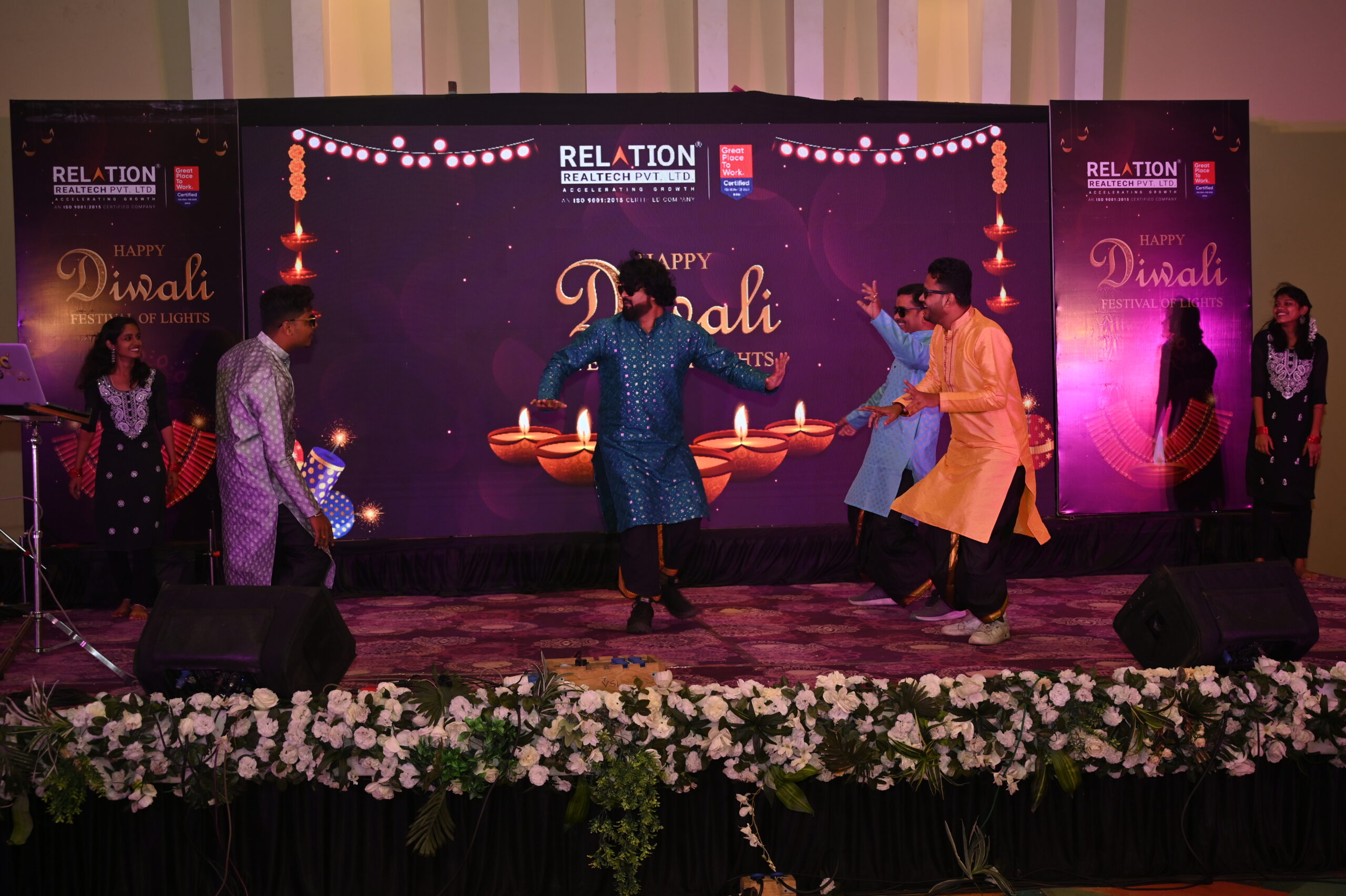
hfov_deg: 47.4
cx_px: 673
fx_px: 1532
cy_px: 448
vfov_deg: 32.6
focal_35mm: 41
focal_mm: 41
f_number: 4
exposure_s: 1/125
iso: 250
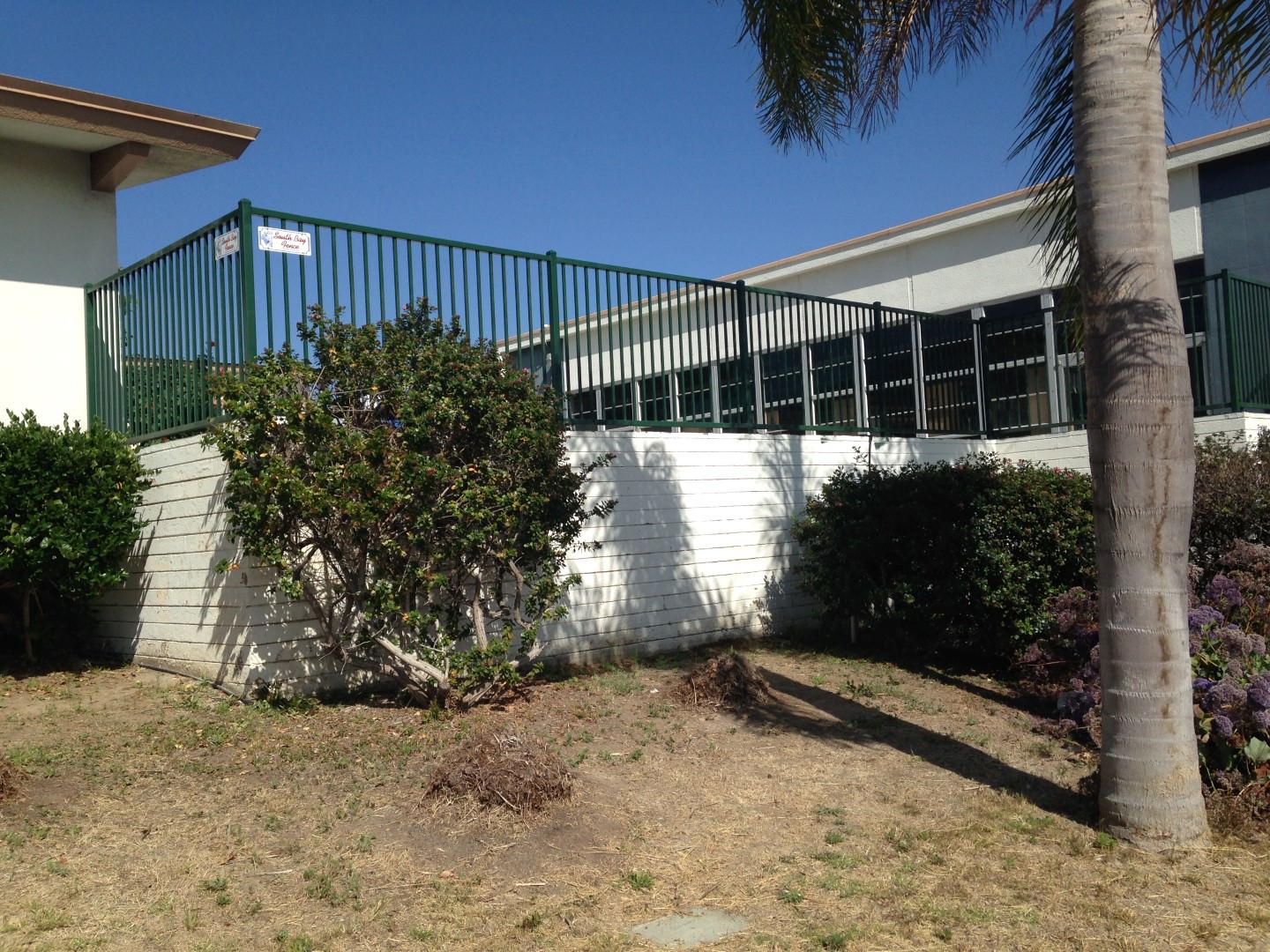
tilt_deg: +1.1
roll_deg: +3.0
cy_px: 476
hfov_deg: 55.4
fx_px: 1211
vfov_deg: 42.9
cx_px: 635
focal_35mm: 33
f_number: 2.4
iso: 50
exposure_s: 1/1808
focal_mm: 4.12
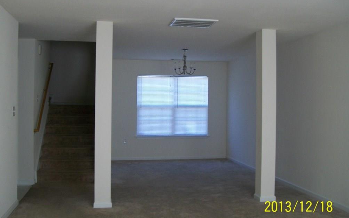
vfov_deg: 32.8
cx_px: 172
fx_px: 371
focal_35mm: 39
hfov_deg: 50.4
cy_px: 103
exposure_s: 1/50
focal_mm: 6
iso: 80
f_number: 2.7
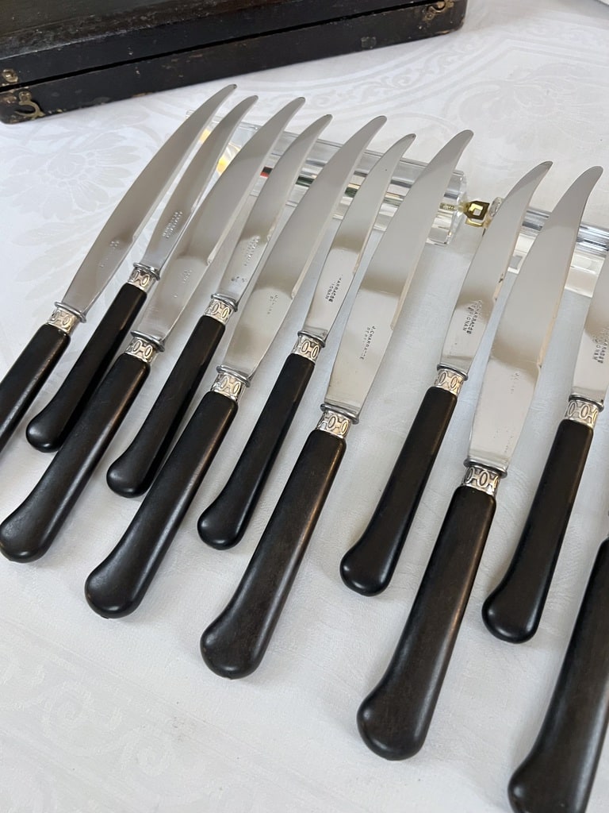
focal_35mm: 26
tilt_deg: -63.5
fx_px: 610
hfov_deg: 53.1
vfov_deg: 67.3
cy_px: 406
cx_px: 304
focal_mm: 5.7
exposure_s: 1/50
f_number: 1.5
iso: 400
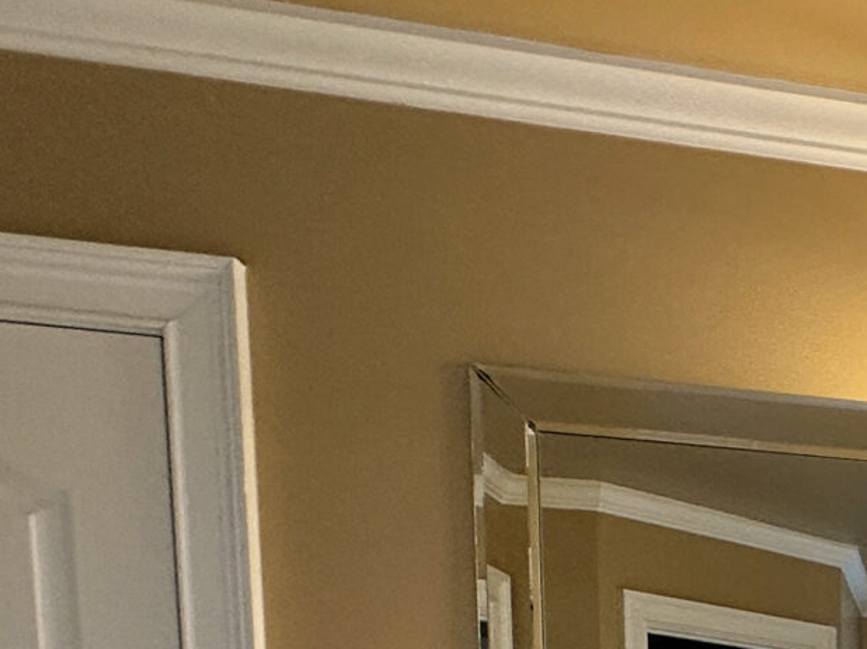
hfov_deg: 25.3
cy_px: 1023
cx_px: 1295
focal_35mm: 58
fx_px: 1452
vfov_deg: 20.7
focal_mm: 2.22
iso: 125
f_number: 2.2
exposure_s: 1/120
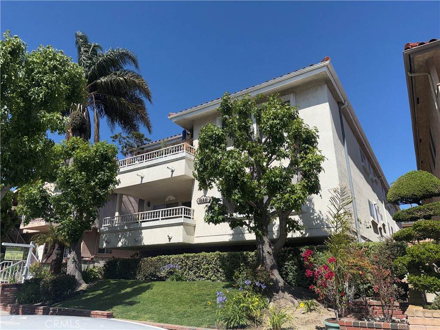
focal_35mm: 24
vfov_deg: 56.8
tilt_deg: +18.8
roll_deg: +0.0
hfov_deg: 71.6
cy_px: 165
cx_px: 220
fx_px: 305
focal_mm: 6.76
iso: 50
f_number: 1.78
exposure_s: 1/17544
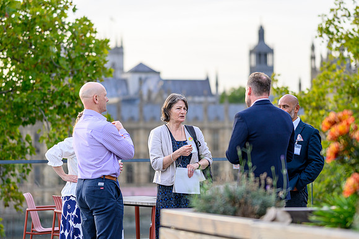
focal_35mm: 130
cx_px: 180
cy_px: 120
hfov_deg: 15.8
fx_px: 1291
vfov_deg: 10.6
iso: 160
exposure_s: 1/1000
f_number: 1.8
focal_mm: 85
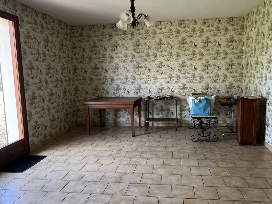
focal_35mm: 25
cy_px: 95
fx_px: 196
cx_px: 150
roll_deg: +1.4
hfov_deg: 69.2
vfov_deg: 54.8
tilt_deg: -6.1
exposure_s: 1/99
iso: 250
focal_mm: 1.57
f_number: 1.8
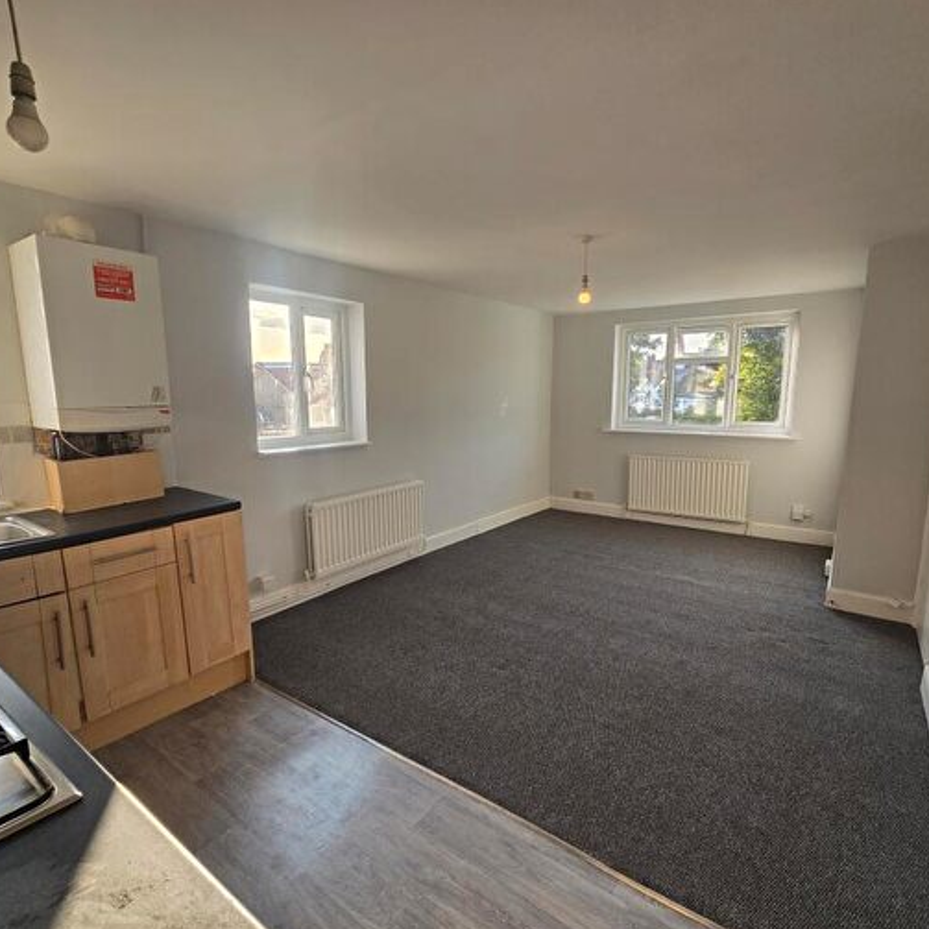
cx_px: 475
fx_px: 486
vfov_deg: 87.4
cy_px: 477
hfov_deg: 87.4
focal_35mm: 16
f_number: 2.2
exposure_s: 1/211
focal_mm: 2.2
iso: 50
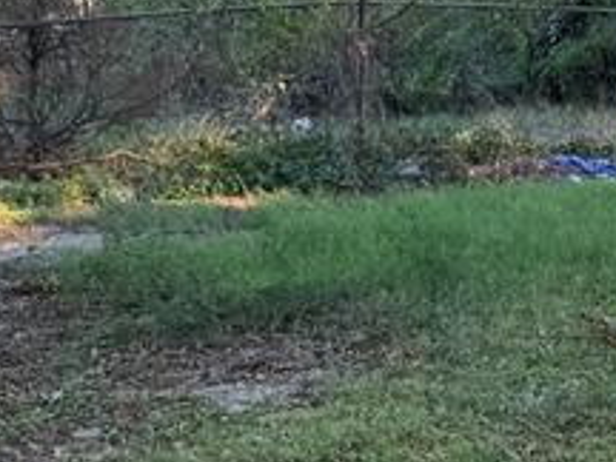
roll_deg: +0.8
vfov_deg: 13.0
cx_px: 1018
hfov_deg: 15.4
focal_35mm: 114
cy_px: 165
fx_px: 2029
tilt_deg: -8.0
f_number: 1.78
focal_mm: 6.76
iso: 80
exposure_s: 1/372
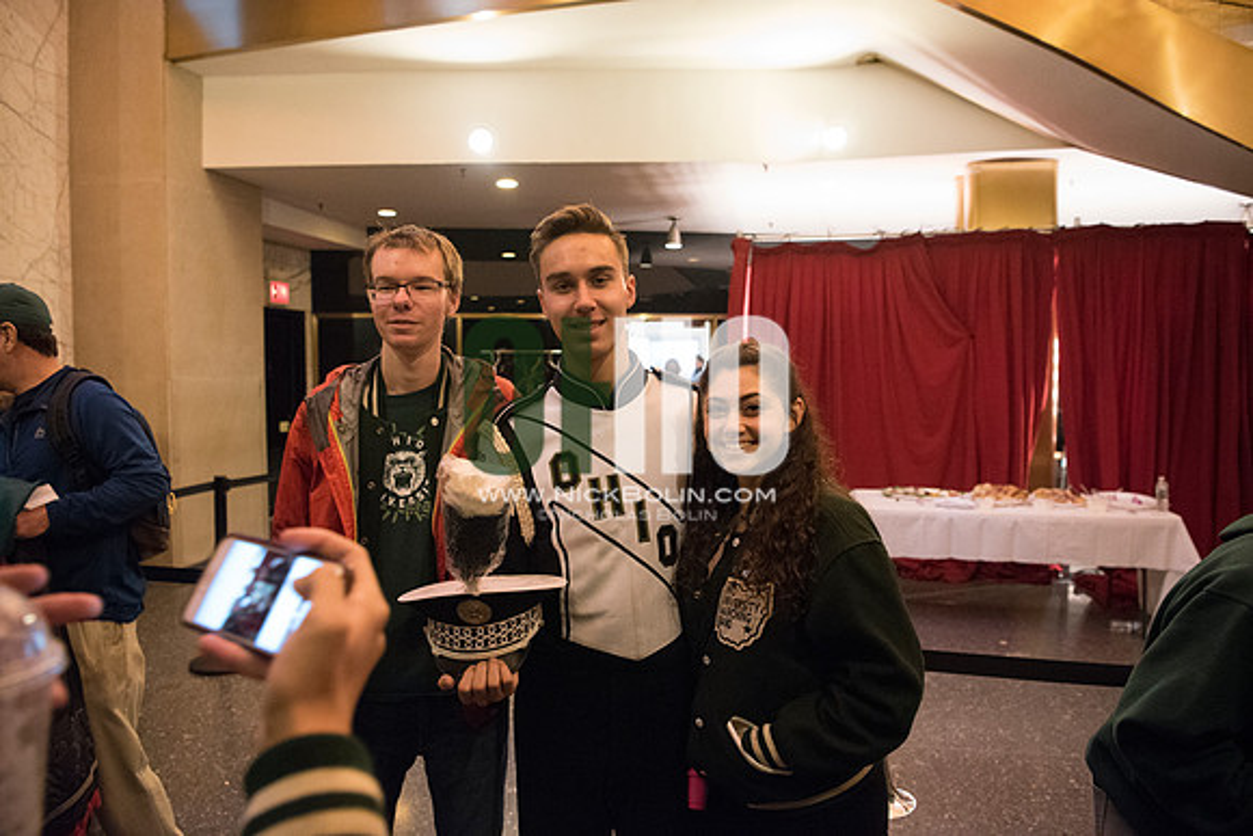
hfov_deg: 73.7
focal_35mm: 24
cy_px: 418
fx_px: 835
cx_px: 626
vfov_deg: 53.2
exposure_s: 1/100
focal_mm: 24
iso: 10000
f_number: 3.5
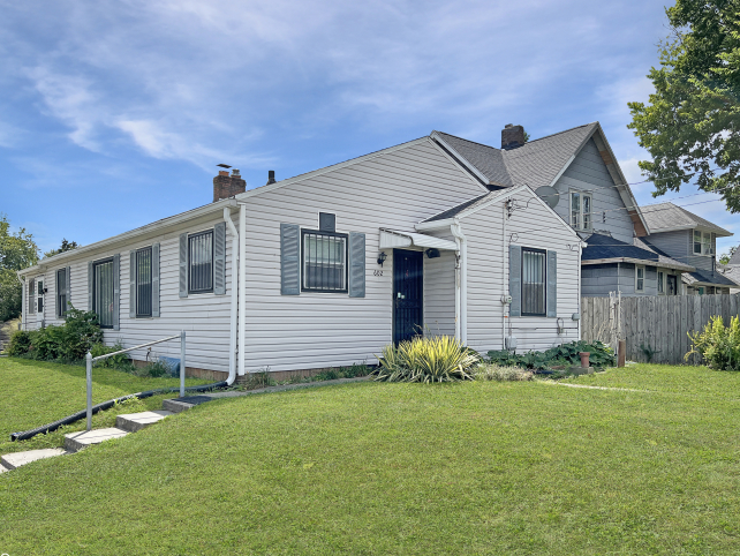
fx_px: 577
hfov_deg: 65.3
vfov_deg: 51.4
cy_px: 287
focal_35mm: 27
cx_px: 361
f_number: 1.5
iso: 50
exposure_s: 1/5319
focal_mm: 5.7
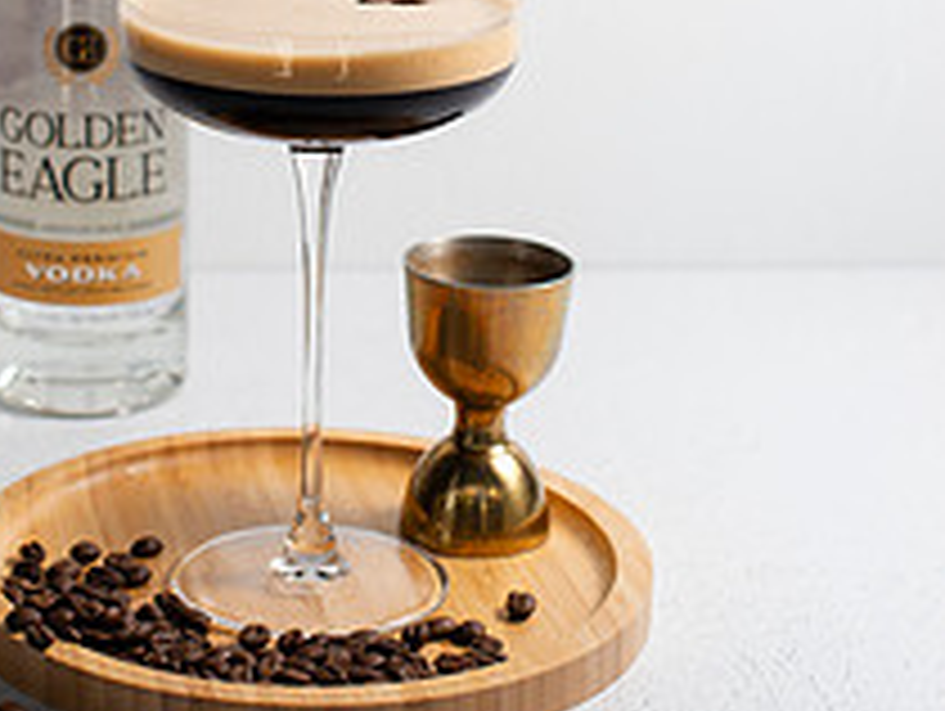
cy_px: 32
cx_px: 284
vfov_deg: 14.2
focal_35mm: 103
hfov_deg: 19.0
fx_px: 2815
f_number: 4
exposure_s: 1/200
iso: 200
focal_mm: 50
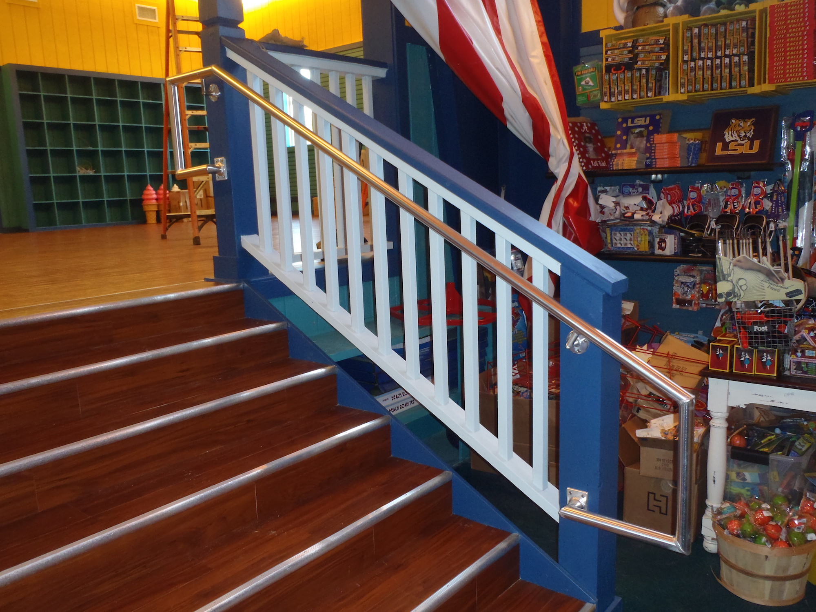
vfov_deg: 49.7
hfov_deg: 63.4
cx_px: 408
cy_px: 306
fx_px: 660
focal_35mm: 28
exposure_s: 1/30
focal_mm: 5
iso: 250
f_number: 3.9
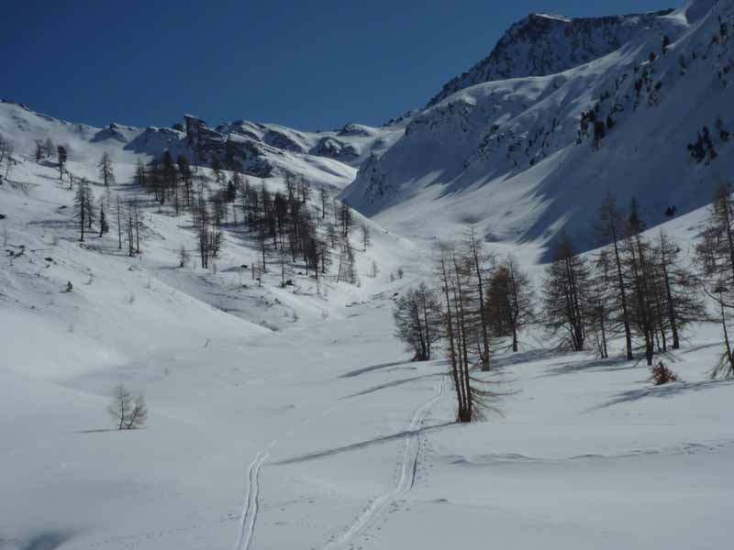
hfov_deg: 32.7
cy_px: 275
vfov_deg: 24.8
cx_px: 367
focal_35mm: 59
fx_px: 1251
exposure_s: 1/1000
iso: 100
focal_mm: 10.4
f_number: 8
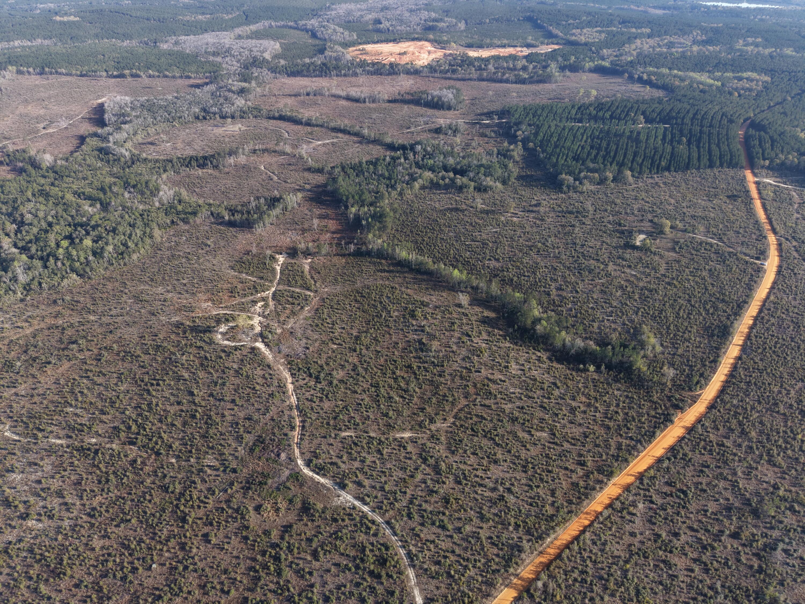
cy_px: 302
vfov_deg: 56.8
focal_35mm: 24
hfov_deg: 71.6
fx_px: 558
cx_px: 402
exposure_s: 1/1250
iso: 120
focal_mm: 8.67
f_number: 1.8
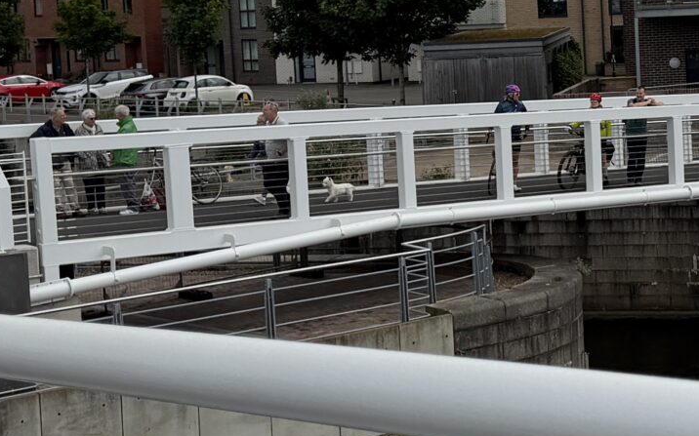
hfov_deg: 22.1
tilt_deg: -5.4
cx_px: 663
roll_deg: +1.8
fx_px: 1733
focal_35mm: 91
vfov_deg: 14.3
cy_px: 105
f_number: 1.78
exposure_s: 1/8130
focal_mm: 6.76
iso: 80
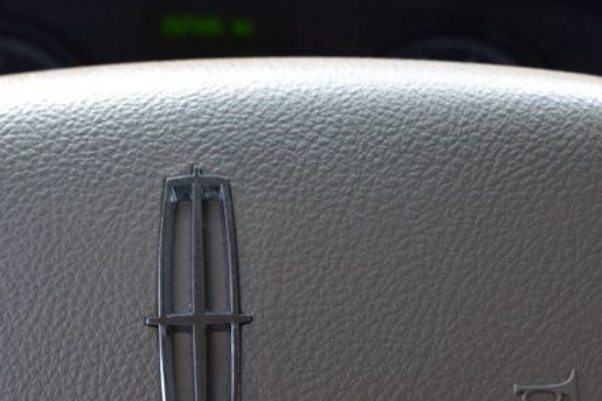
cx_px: 194
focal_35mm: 108
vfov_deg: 12.4
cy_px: 448
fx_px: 1808
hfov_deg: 18.8
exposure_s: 1/30
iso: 400
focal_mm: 31
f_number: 7.1
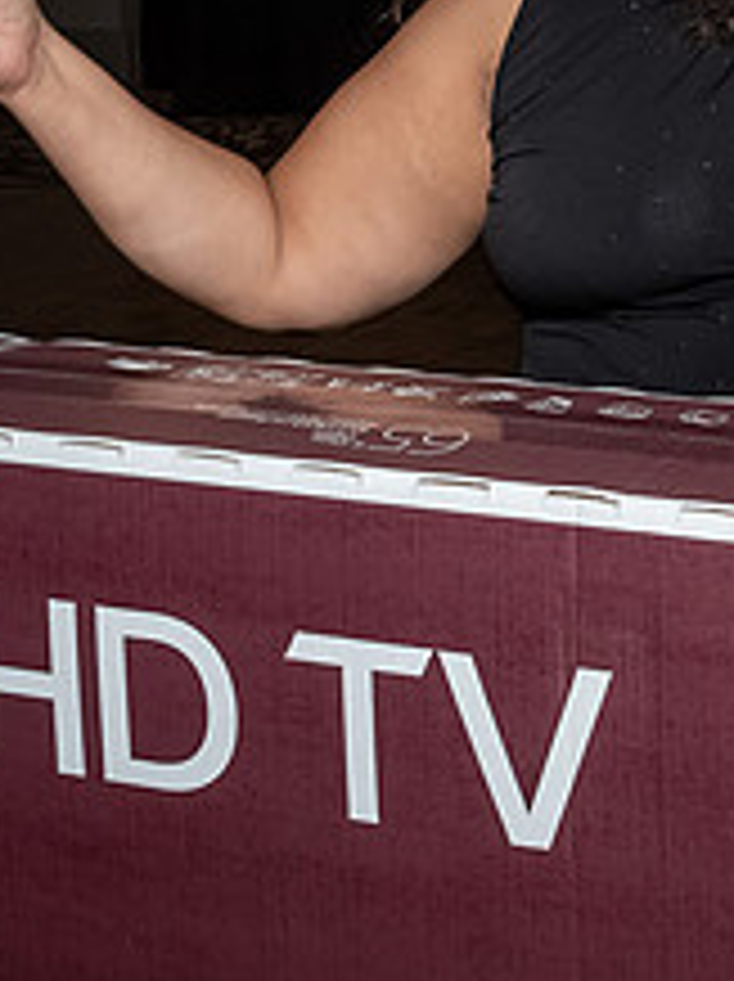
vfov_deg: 20.4
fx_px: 2663
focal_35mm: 94
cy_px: 70
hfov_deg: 15.5
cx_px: 682
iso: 500
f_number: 7.1
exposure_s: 1/250
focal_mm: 17
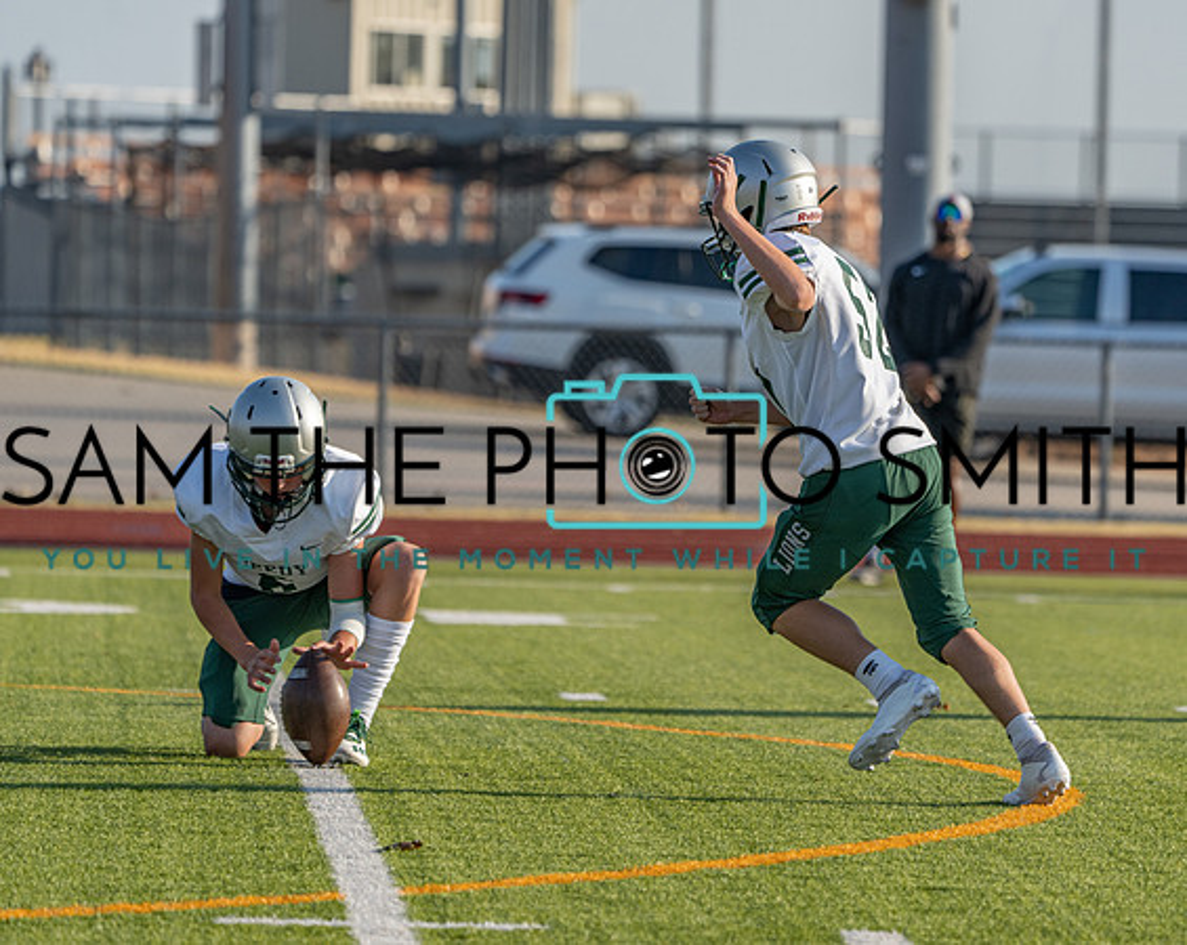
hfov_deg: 5.9
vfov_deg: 4.7
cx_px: 726
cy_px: 484
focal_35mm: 330
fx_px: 11569
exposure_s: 1/1250
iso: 320
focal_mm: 274
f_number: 5.6
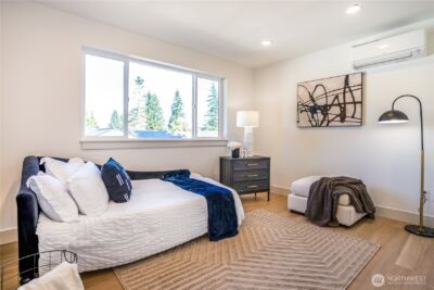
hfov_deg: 93.3
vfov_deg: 70.5
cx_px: 217
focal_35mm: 17
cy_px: 145
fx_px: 205
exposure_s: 1/200
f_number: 2.8
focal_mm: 17
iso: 400
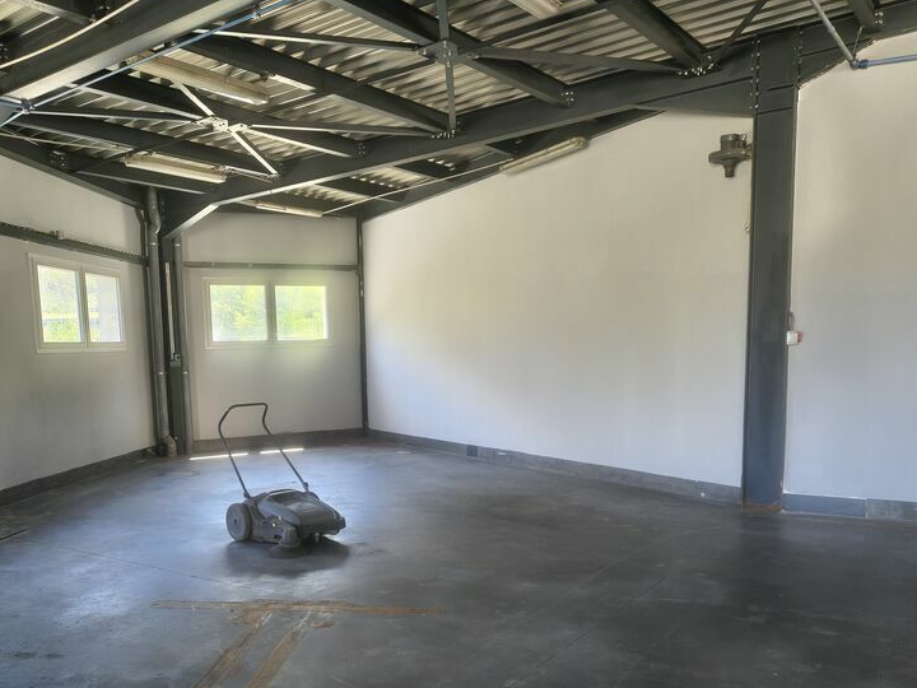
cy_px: 445
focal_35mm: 32
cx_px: 374
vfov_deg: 43.7
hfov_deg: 56.5
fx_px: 848
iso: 684
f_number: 1.8
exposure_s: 1/50
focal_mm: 5.56
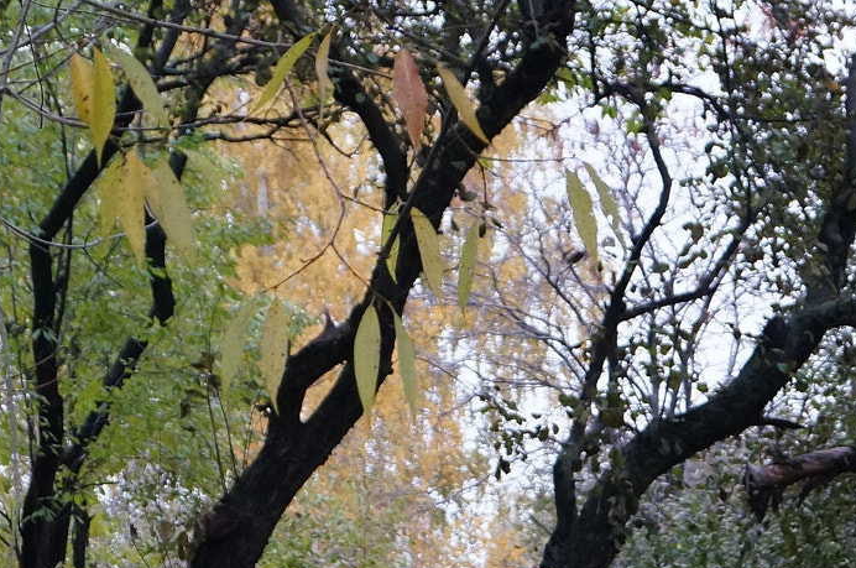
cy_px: 636
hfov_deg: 13.2
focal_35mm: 156
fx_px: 3707
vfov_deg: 8.7
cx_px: 567
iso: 1250
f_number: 5.6
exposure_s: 1/80
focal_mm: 45
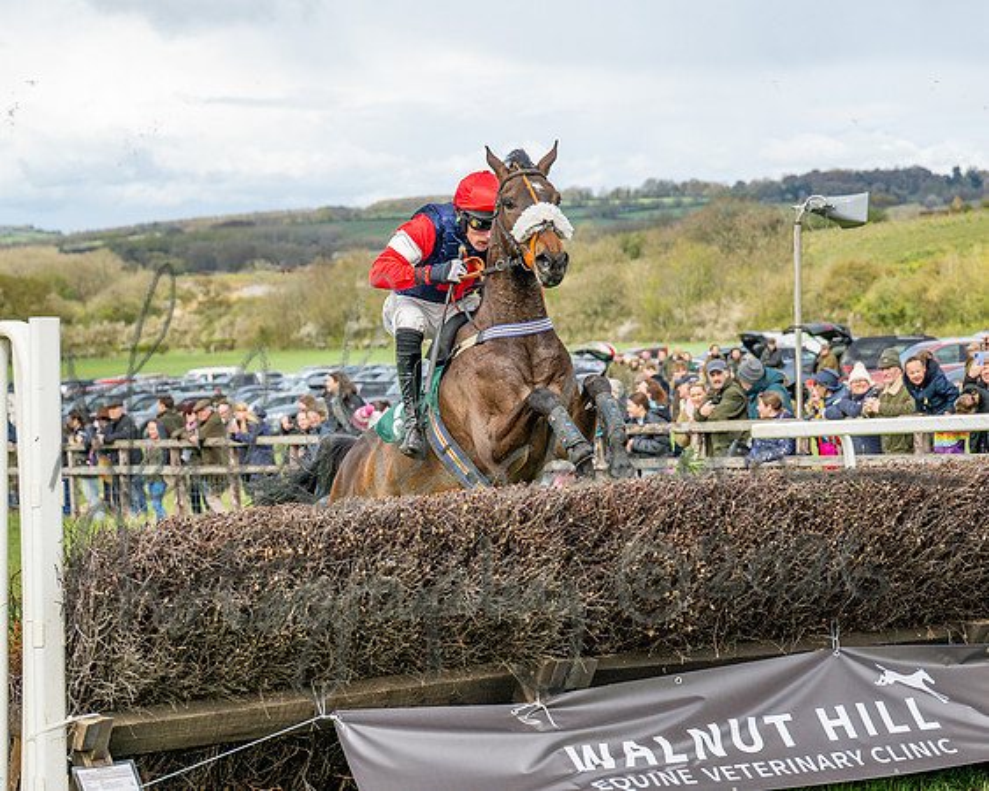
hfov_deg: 16.3
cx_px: 498
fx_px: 3462
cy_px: 396
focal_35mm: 118
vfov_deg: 13.0
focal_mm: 70
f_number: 4
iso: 400
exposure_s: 1/2500
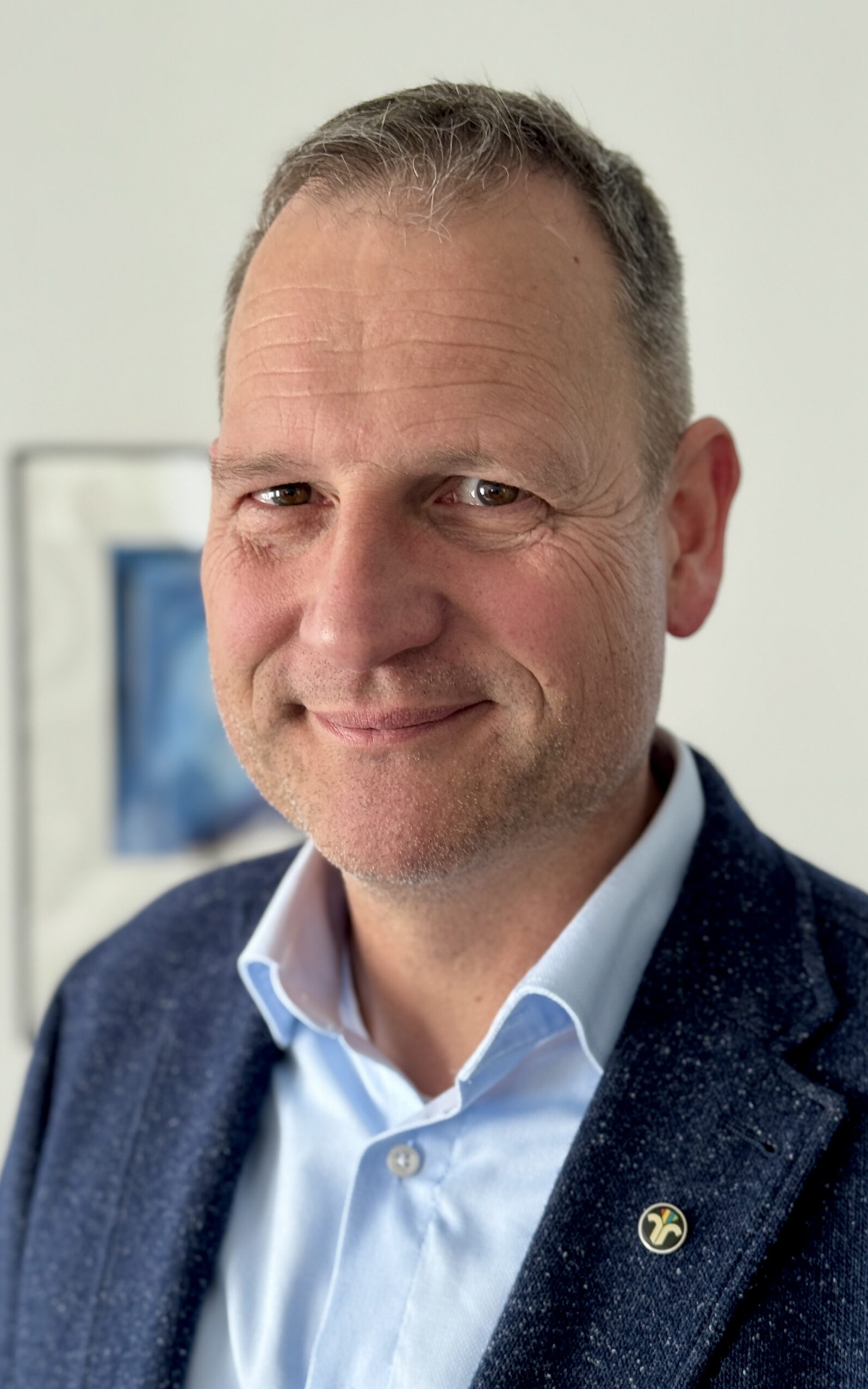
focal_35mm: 51
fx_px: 1931
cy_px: 695
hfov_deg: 25.3
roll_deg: -0.7
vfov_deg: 39.6
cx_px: 388
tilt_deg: -5.4
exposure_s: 1/121
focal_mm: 6.76
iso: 64
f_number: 1.78
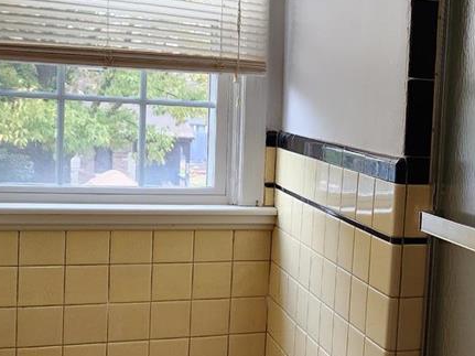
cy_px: 196
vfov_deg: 22.9
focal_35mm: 64
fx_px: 878
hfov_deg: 28.2
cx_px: 487
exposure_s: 1/120
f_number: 1.8
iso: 320
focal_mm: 6.4
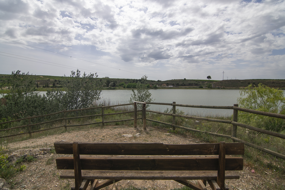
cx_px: 142
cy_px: 95
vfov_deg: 72.1
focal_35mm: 16
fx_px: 131
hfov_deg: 95.0
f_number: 5.6
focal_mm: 11
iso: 100
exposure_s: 1/1250
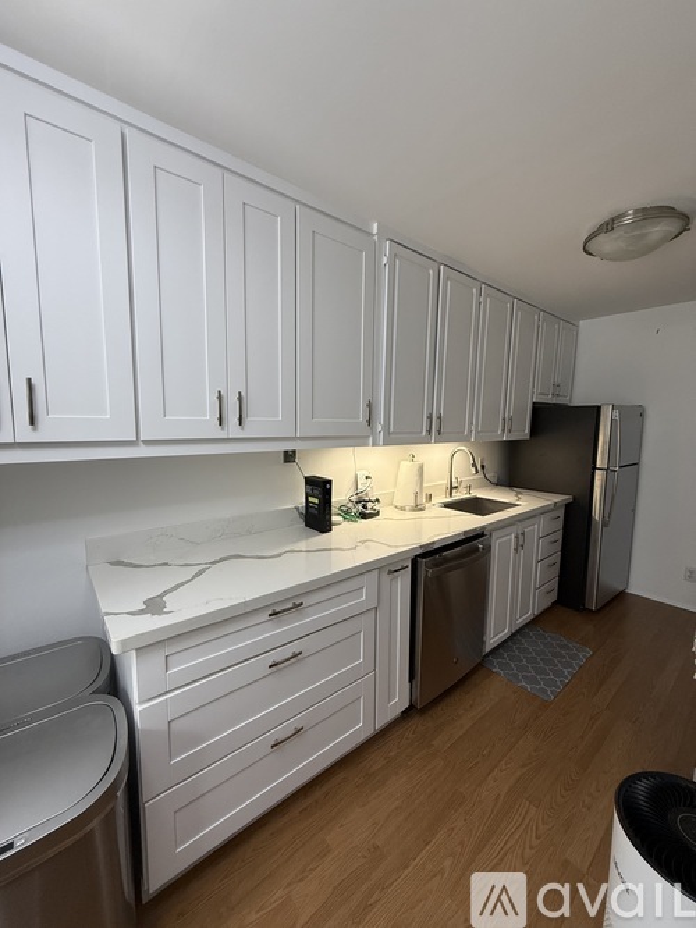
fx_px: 375
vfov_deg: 102.1
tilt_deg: -5.2
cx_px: 348
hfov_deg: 85.7
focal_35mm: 14
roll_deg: -0.7
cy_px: 464
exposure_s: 1/99
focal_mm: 2.22
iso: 160
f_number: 2.2
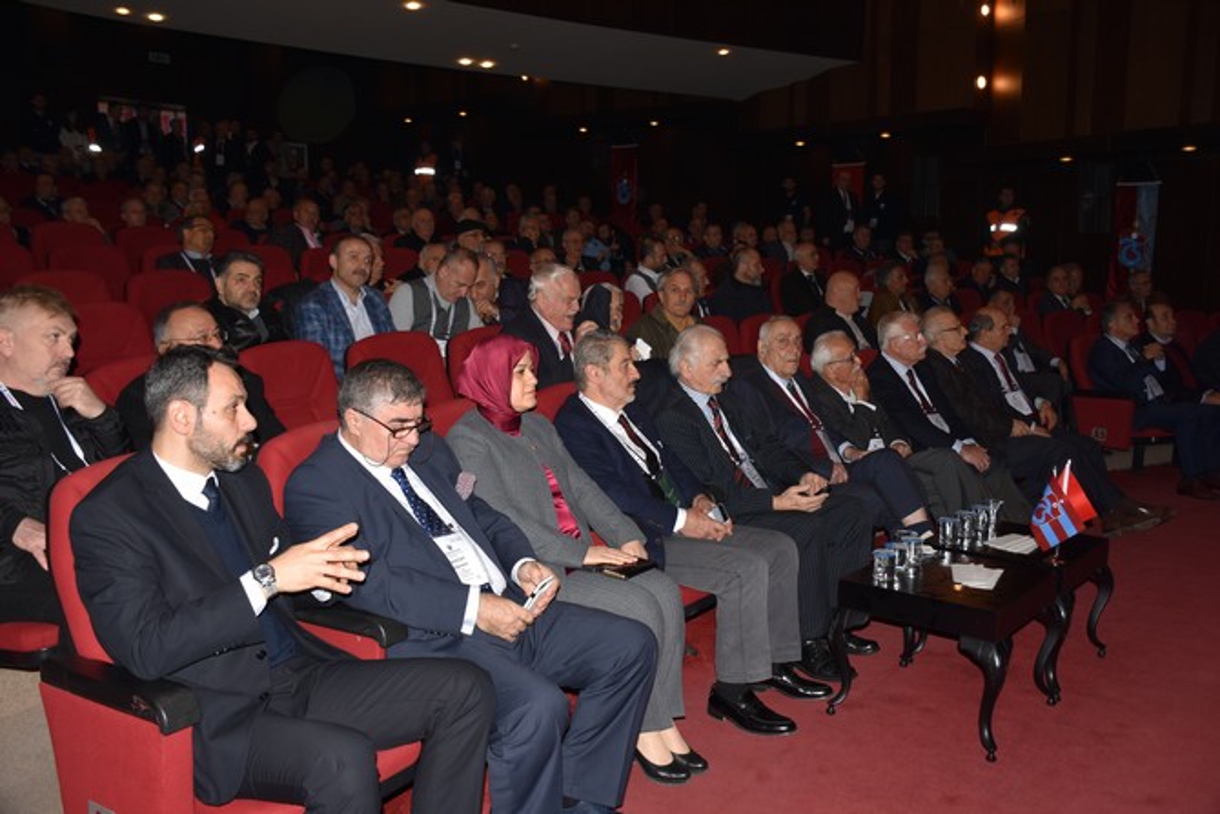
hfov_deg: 61.9
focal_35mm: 30
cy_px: 407
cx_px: 610
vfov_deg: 43.6
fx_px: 1017
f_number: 3.5
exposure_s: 1/60
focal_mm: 20
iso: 200
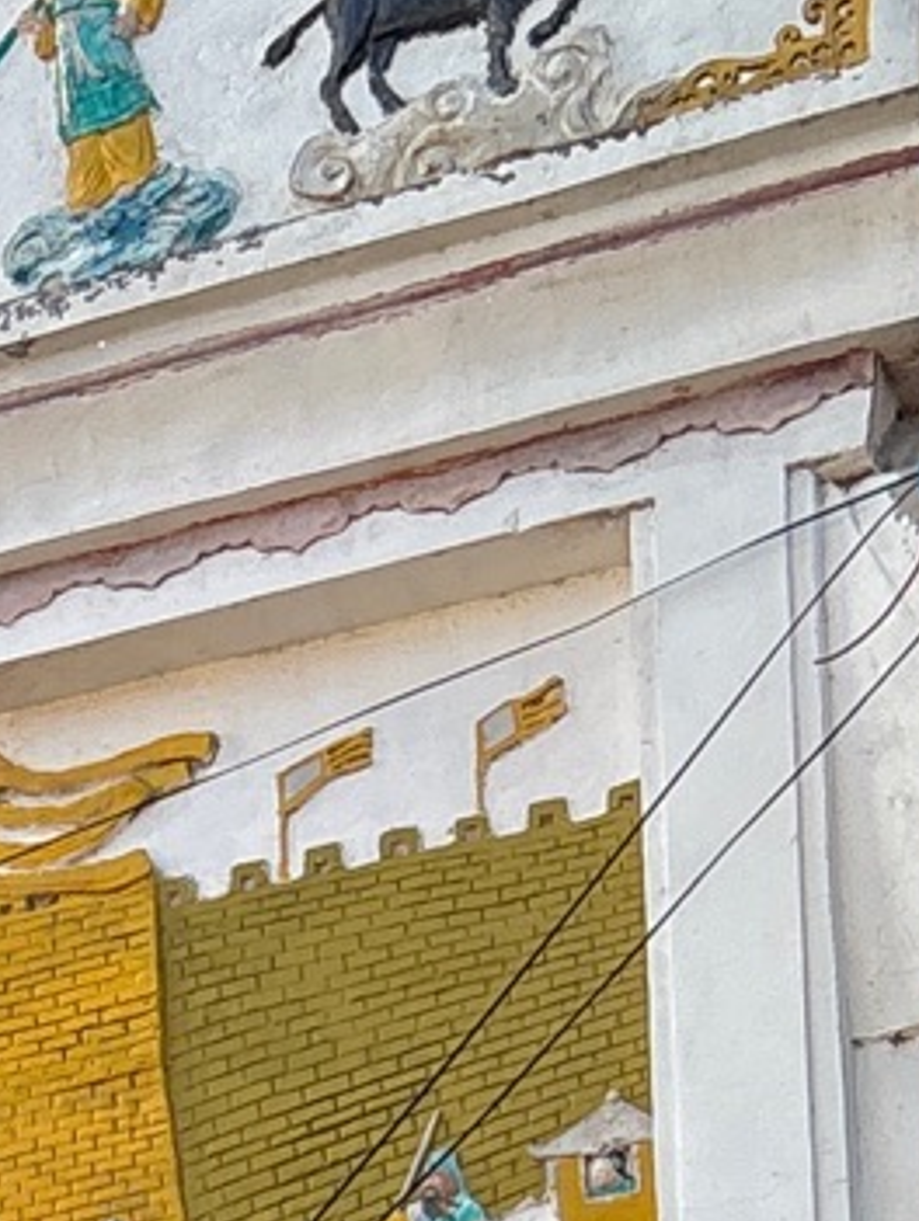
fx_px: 5229
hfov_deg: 9.7
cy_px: 2891
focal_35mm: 148
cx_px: -595
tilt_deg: +10.7
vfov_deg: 11.2
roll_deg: +0.2
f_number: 1.6
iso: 50
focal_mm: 5.96
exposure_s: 1/861
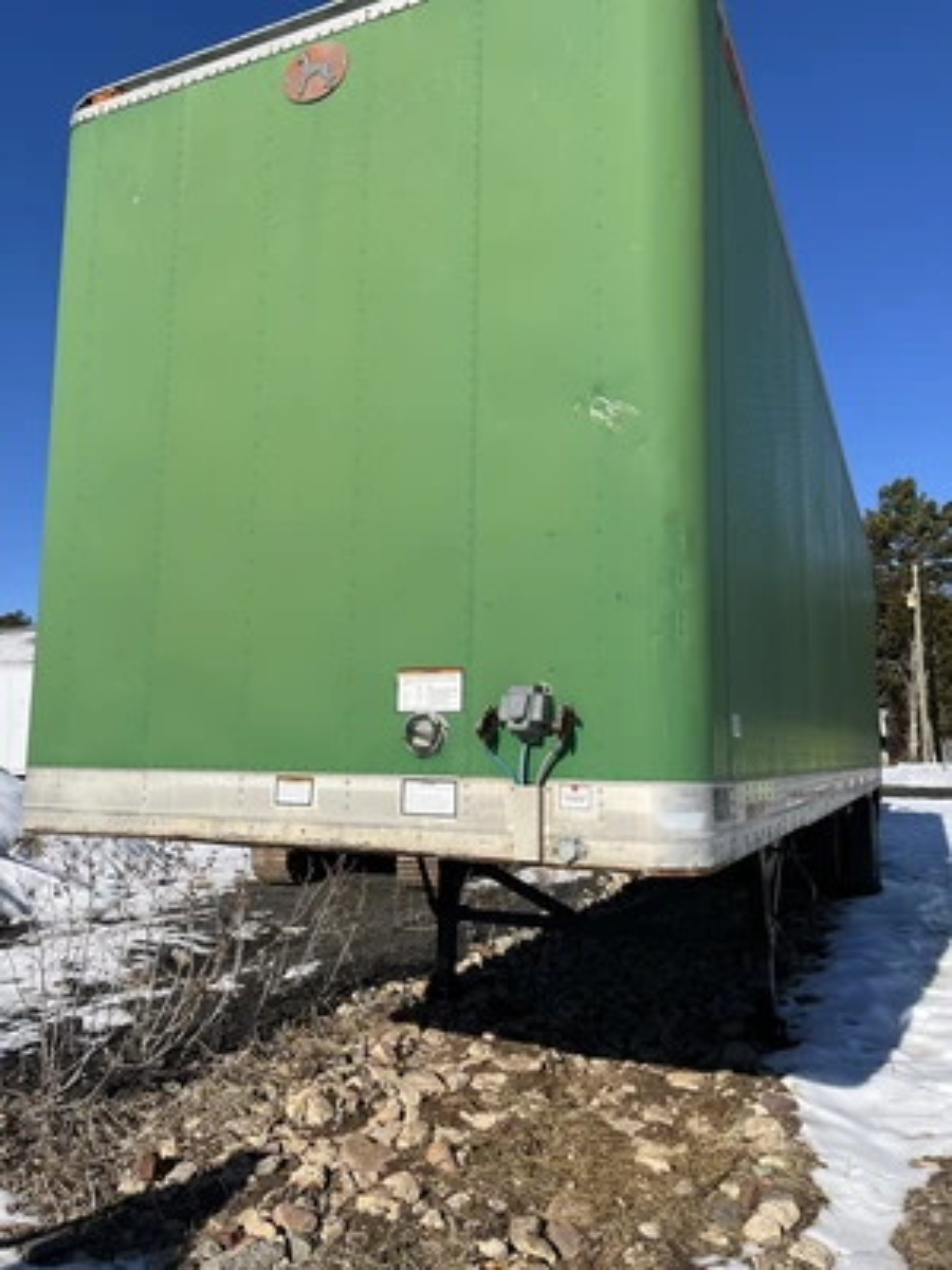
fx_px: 953
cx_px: 476
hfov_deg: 53.1
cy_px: 635
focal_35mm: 26
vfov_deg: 67.3
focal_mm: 5.1
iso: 50
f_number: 1.6
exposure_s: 1/5848
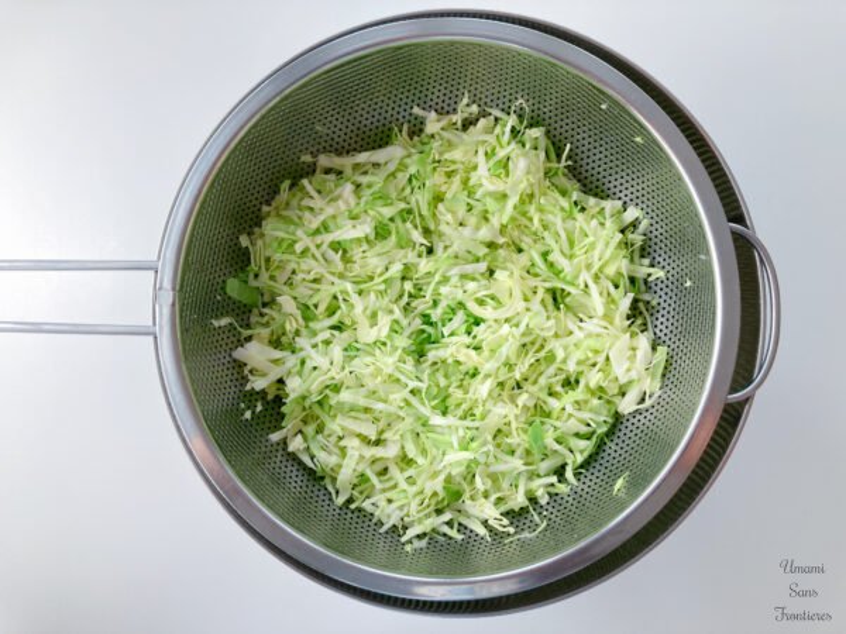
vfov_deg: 49.7
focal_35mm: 28
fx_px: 684
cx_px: 423
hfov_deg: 63.4
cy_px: 317
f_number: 1.8
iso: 25
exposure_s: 1/100
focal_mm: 3.99
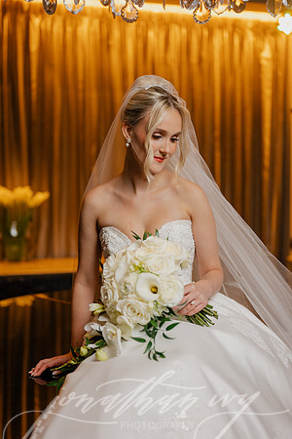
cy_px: 220
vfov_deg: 39.6
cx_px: 146
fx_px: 608
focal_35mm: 50
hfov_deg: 27.0
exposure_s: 1/200
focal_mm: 50
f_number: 2.2
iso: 250
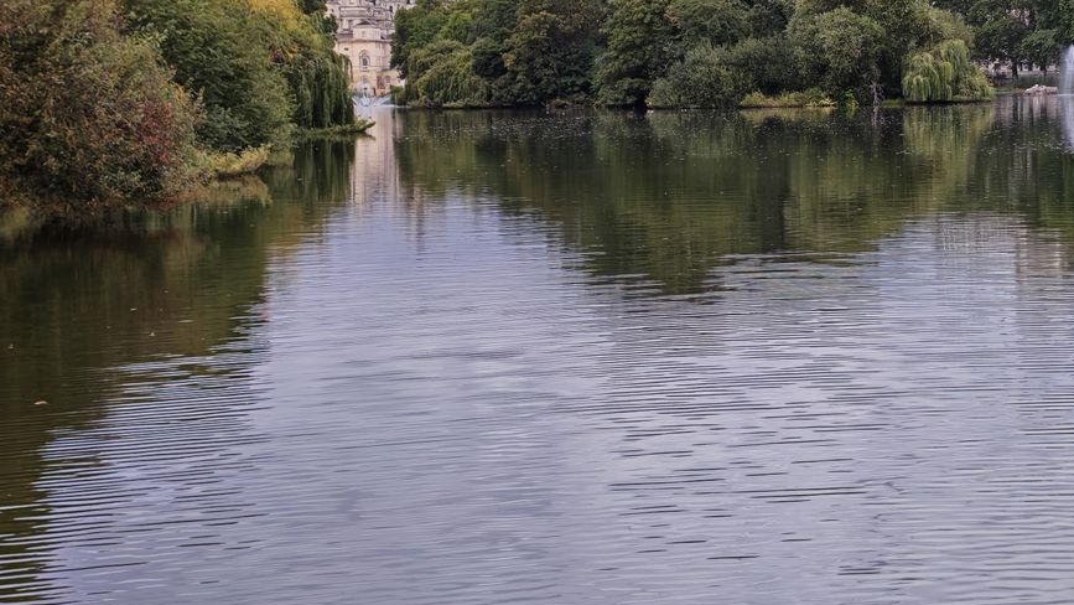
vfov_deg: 16.2
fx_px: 2108
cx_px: 733
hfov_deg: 28.4
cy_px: 107
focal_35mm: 74
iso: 50
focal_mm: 5.4
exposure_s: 1/680
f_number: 1.6
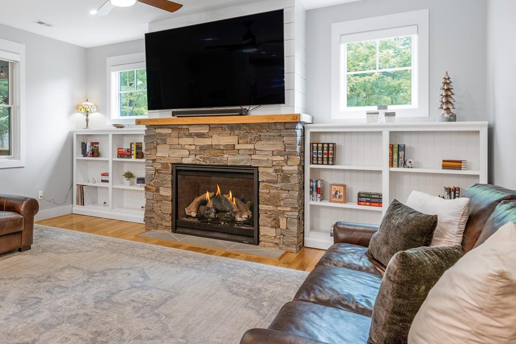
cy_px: 157
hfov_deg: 66.0
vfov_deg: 49.5
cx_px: 143
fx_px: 373
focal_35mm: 26
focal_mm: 14
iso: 100
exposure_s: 1/15
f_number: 4
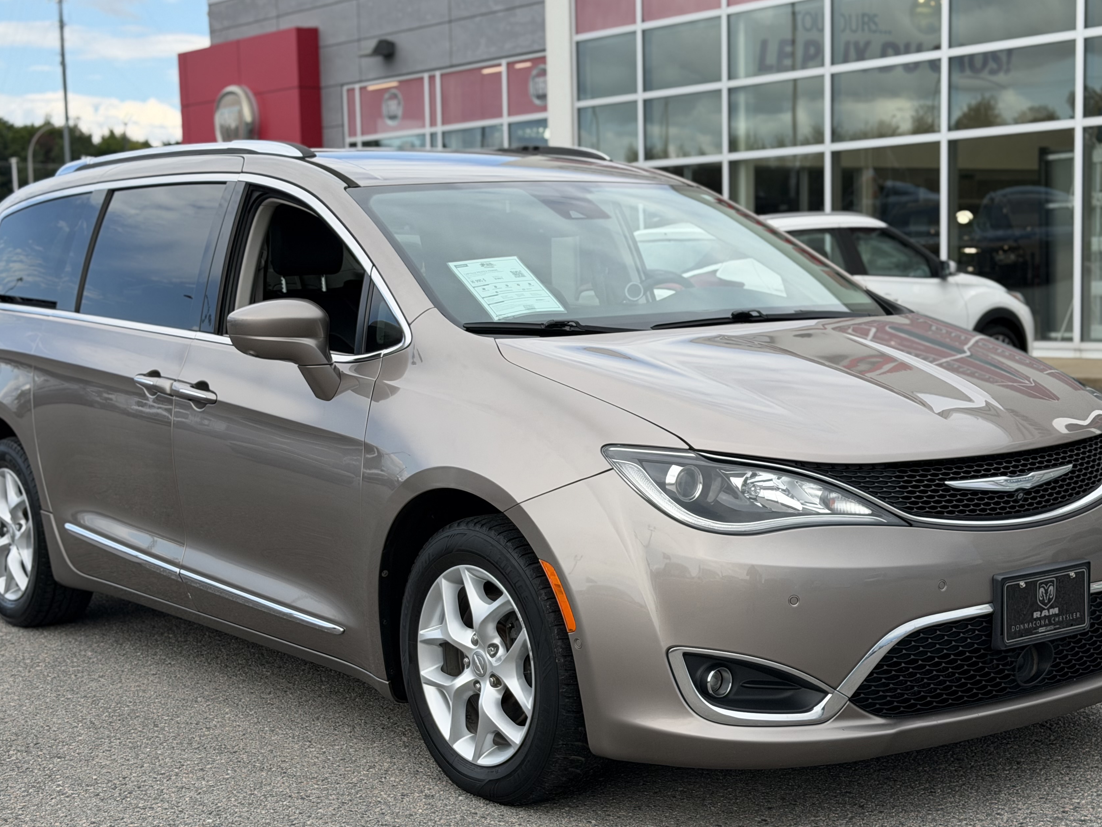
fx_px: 1846
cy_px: 424
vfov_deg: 25.2
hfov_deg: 33.2
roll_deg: +0.5
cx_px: 564
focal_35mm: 58
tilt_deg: -4.8
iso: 64
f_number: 1.78
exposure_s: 1/1931
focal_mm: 6.76
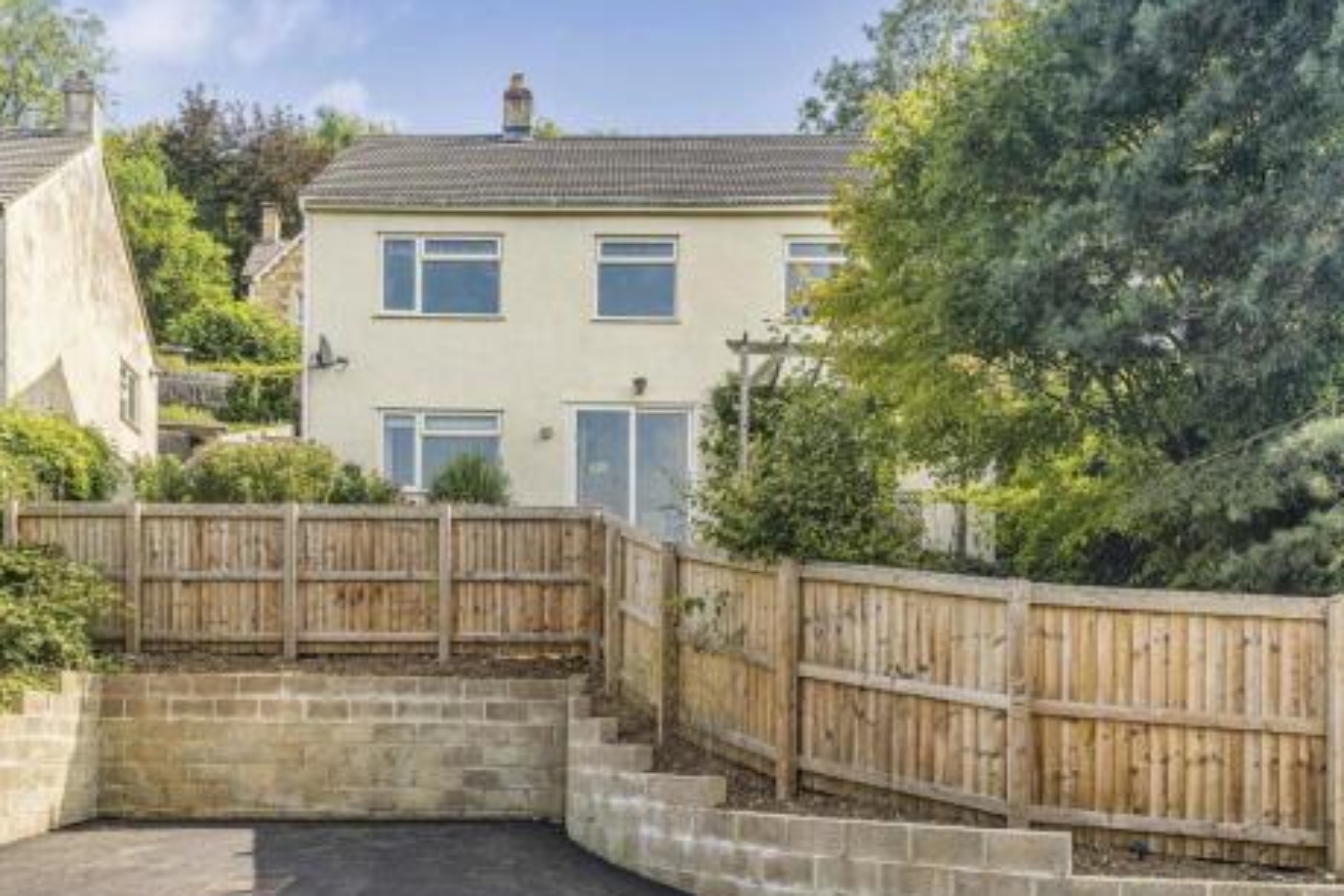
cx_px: 690
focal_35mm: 30
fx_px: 1120
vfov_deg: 43.6
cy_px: 461
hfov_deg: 61.9
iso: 100
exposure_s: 1/100
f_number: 6.3
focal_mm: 29
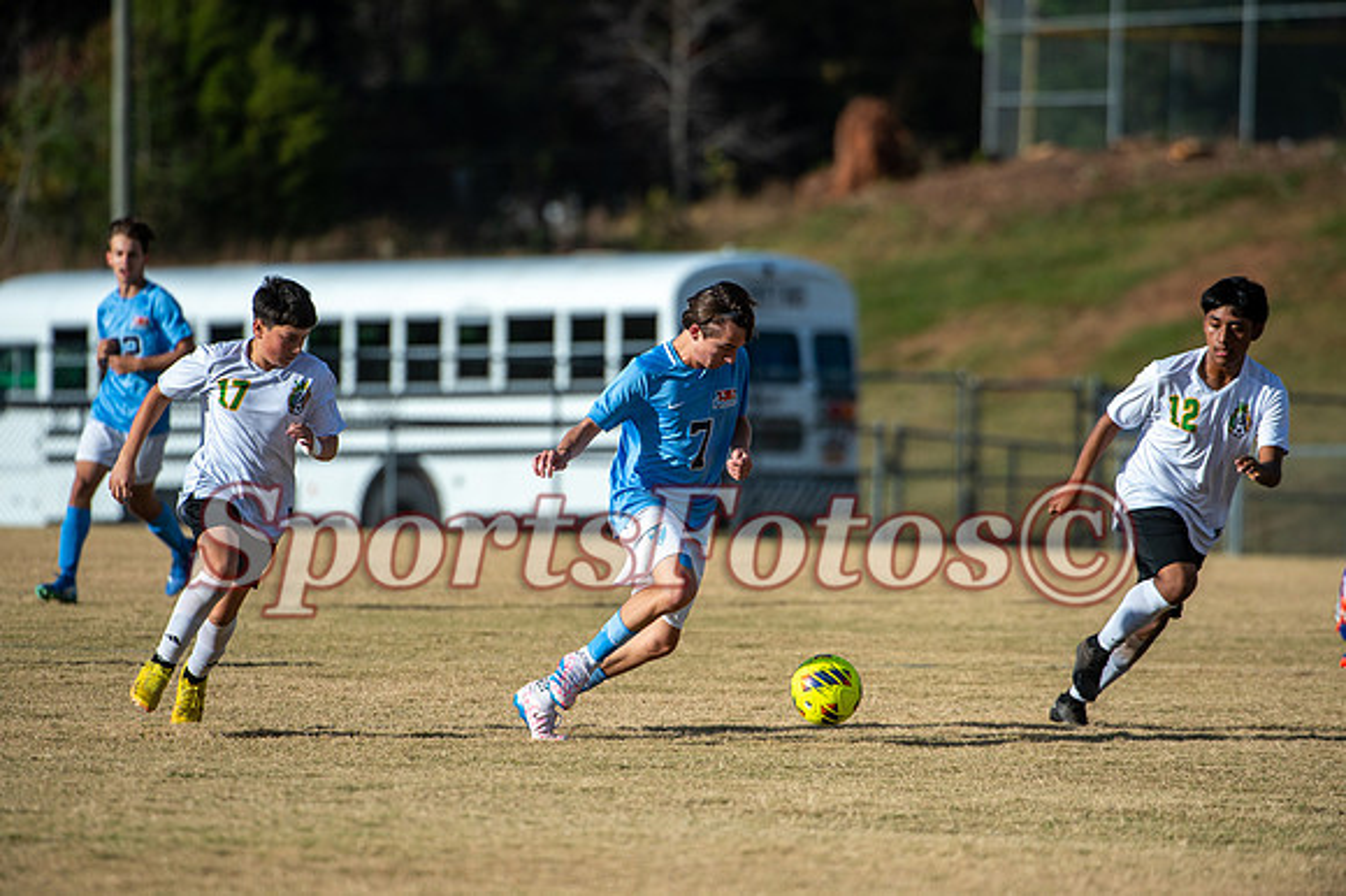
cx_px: 673
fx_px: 14946
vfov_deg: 3.4
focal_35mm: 400
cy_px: 448
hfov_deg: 5.2
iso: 400
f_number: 5
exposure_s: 1/2500
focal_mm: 400
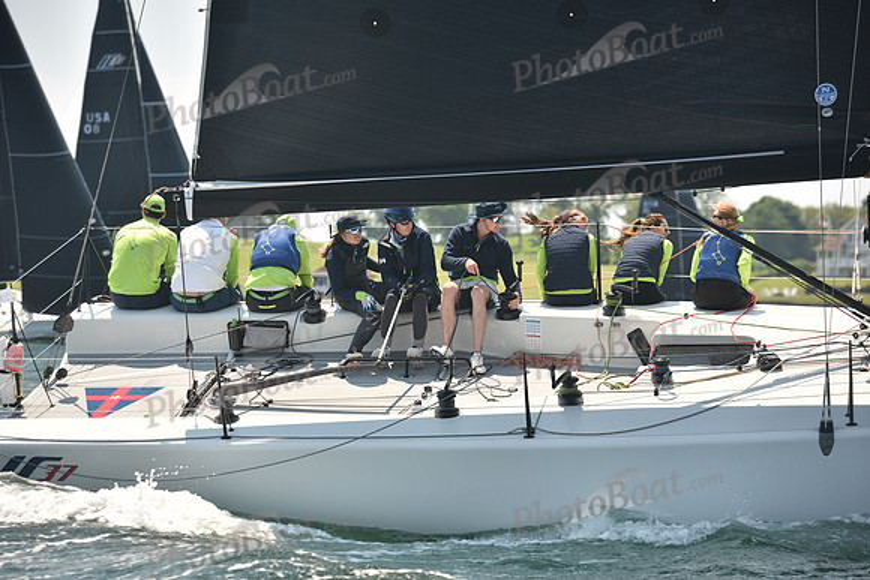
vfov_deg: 10.2
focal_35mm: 135
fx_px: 3263
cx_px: 435
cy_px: 290
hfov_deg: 15.2
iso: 250
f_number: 4
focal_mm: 135
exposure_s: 1/640
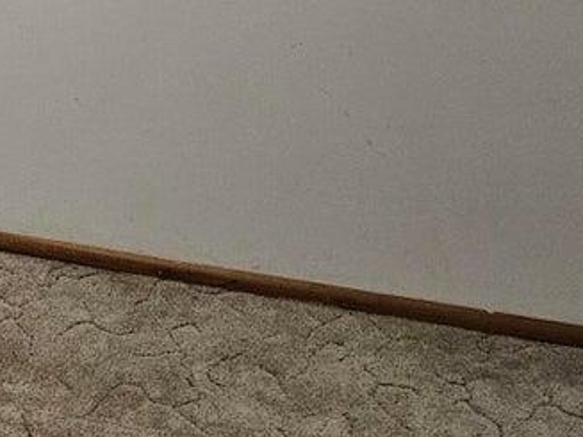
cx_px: -245
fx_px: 1616
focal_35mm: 96
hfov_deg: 18.5
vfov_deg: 14.2
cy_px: -257
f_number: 1.7
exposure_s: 1/120
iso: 640
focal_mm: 6.3
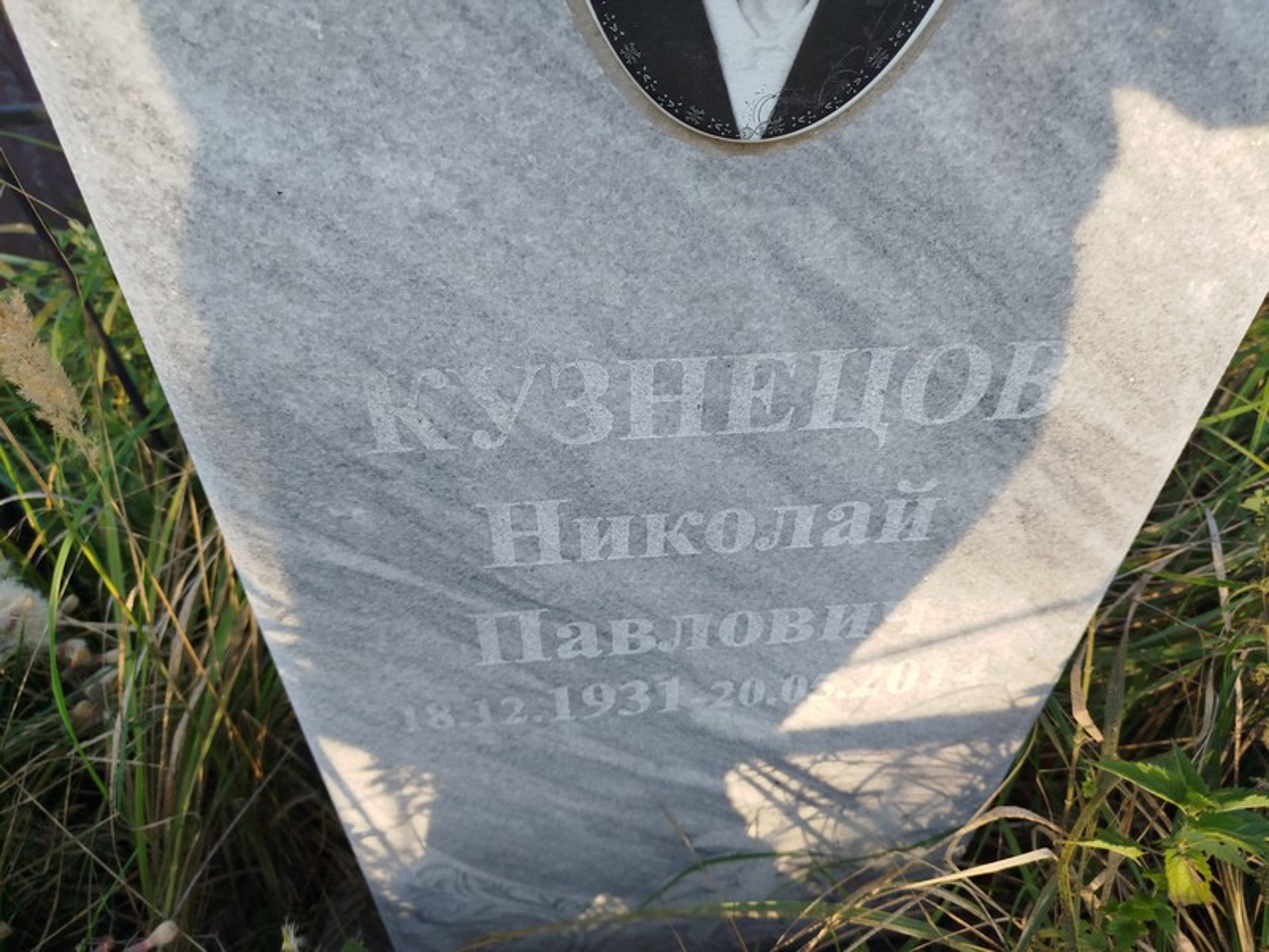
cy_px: 476
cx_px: 634
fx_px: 880
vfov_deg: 56.8
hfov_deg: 71.6
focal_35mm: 24
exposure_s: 1/235
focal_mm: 5.31
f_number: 1.7
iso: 50
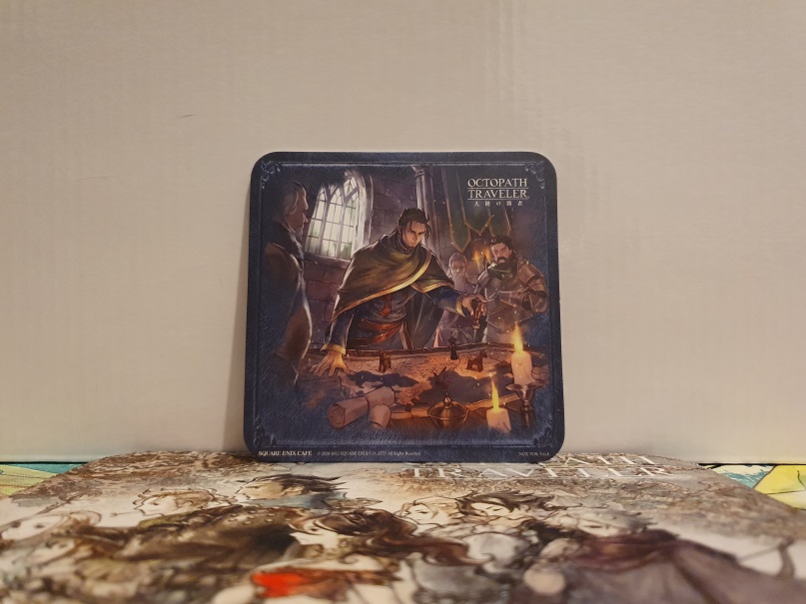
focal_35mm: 26
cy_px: 302
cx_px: 403
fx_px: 605
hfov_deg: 67.3
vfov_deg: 53.1
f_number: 1.5
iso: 640
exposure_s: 1/33
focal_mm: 4.32
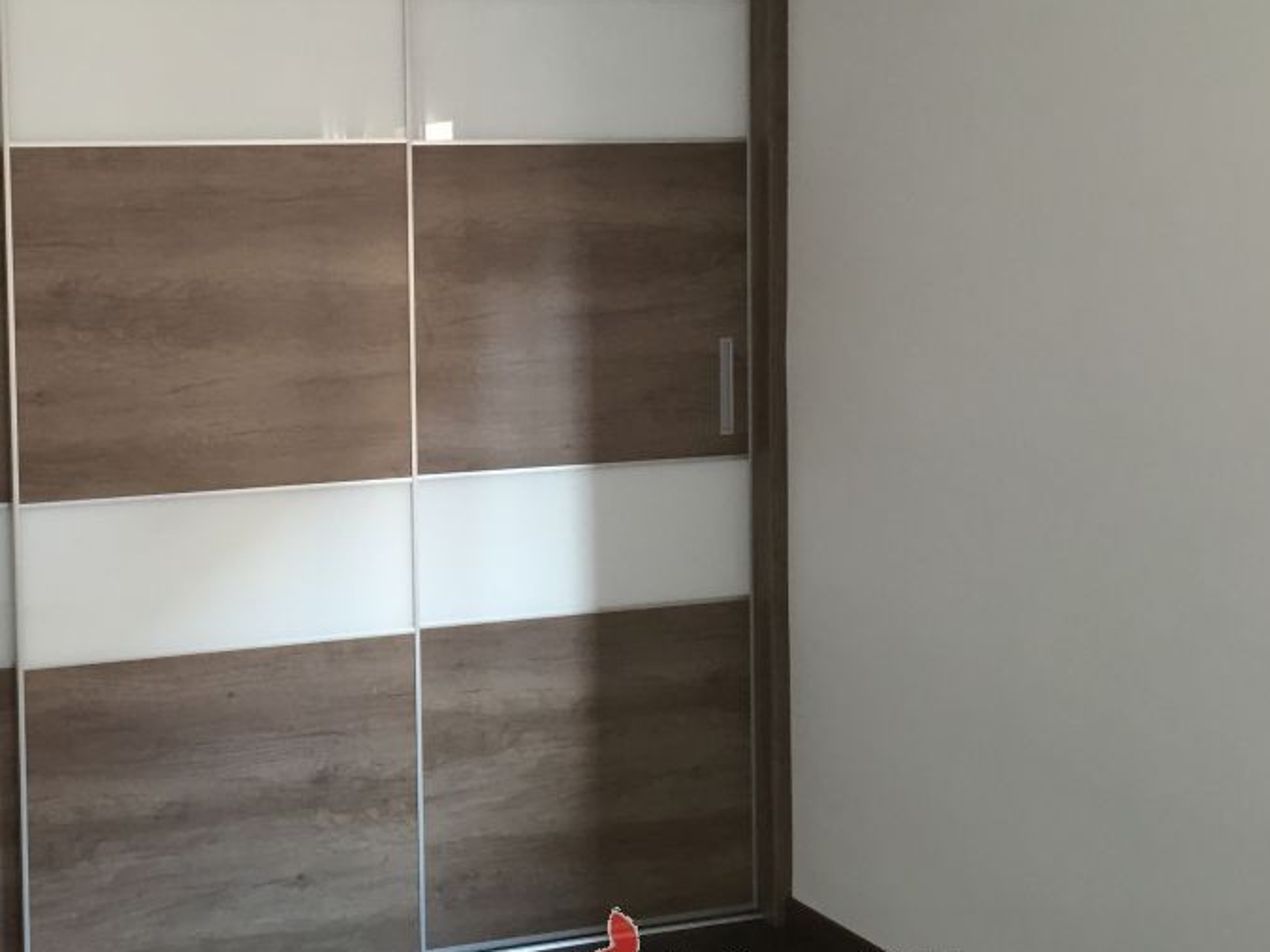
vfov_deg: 29.5
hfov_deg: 37.3
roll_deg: +0.1
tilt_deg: -3.1
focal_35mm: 49
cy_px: 319
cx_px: 230
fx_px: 1797
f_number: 2.2
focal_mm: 4.15
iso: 125
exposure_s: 1/33
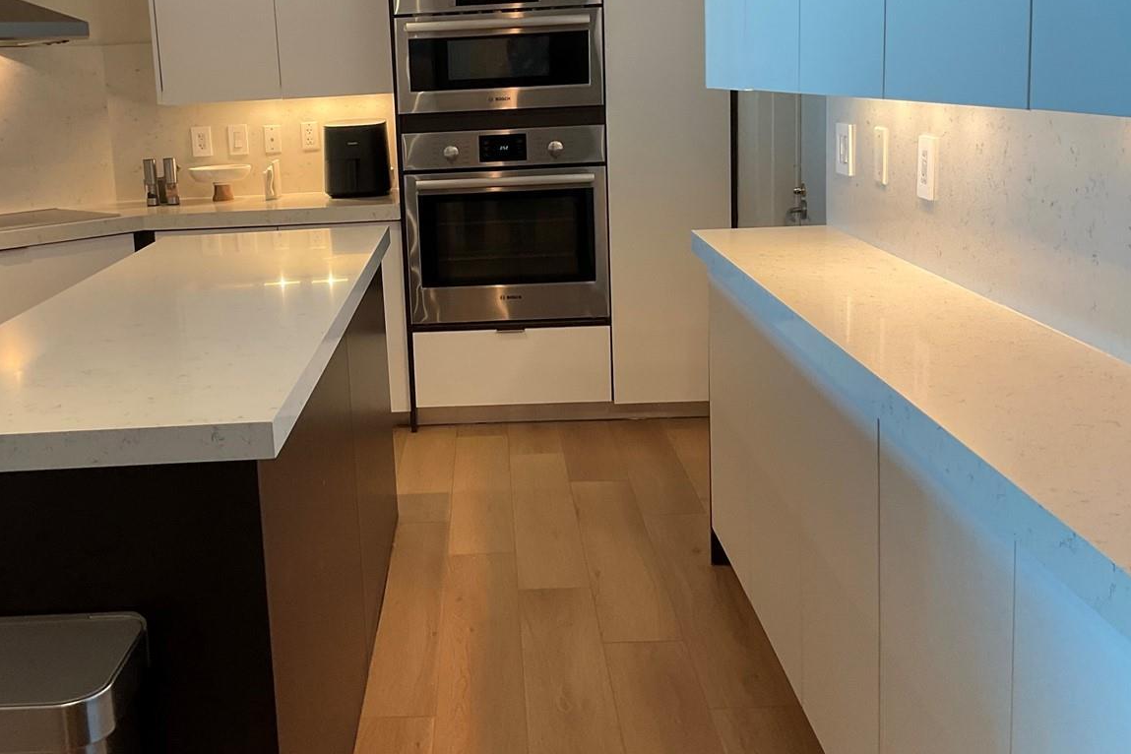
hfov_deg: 46.0
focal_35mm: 42
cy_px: 297
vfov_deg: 31.8
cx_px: 423
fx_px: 1319
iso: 64
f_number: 1.8
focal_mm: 3
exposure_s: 1/60
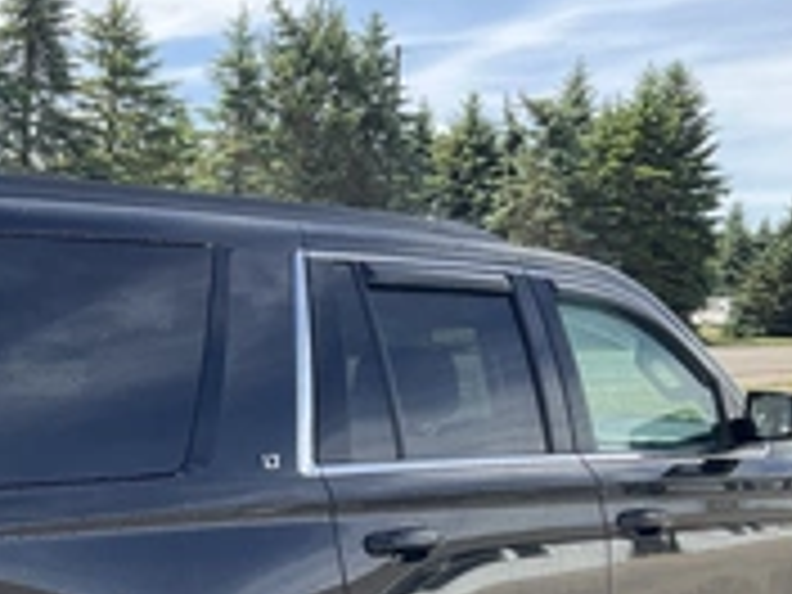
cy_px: 608
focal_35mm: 66
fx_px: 1510
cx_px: 166
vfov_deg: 21.4
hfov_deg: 28.8
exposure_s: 1/486
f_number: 1.8
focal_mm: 3
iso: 25
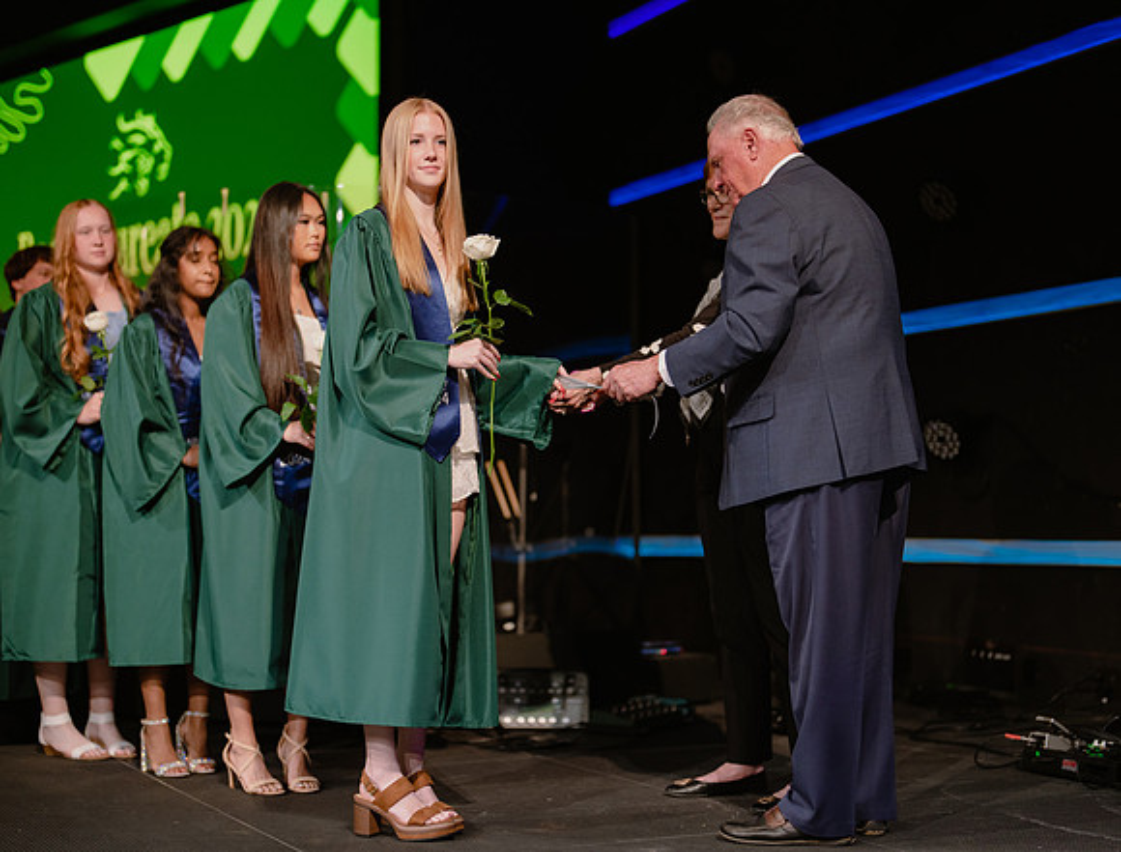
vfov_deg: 26.8
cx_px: 560
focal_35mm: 55
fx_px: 1788
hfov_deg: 34.8
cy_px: 426
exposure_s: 1/320
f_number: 1.2
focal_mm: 50
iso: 640
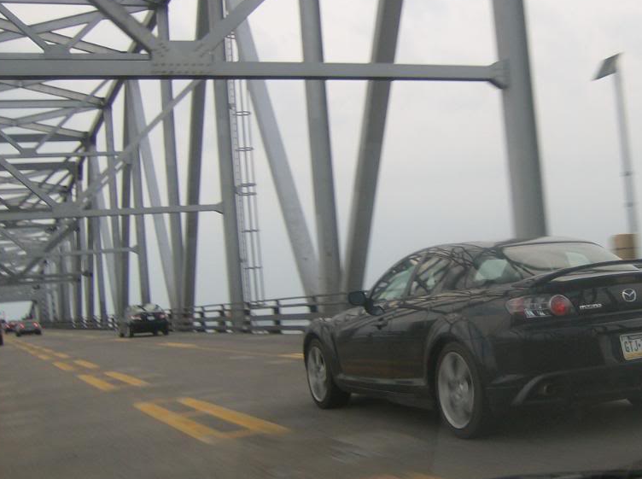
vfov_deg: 29.6
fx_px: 907
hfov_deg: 38.5
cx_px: 428
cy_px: 245
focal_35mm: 49
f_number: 2.8
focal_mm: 6
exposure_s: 1/95
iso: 100
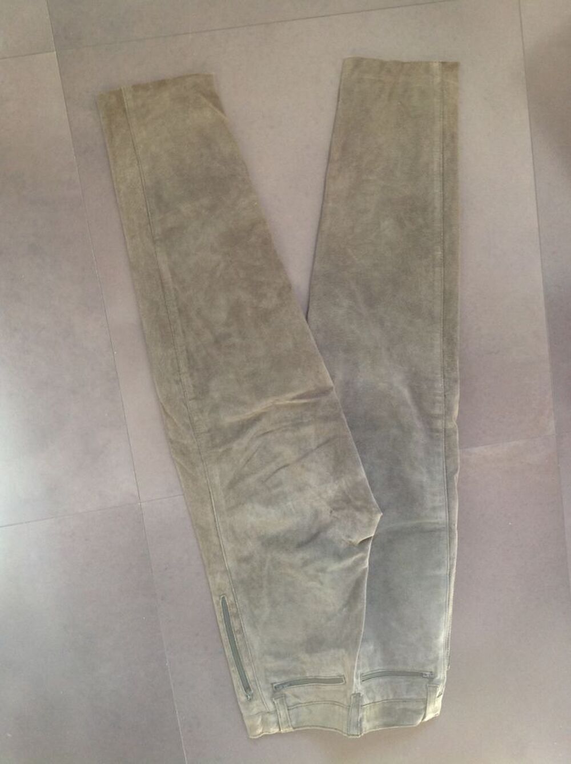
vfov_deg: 52.7
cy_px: 382
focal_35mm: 35
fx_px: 772
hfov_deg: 40.6
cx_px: 286
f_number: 2.4
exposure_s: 1/15
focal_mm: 4.28
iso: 100
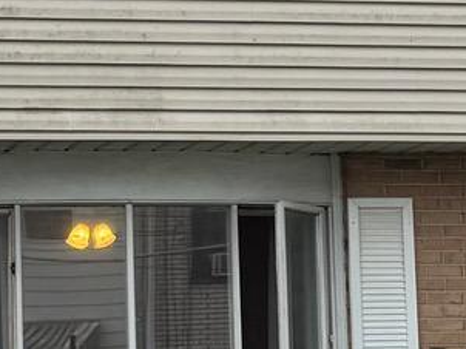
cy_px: 168
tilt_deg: +7.7
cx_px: 137
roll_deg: +1.6
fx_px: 2193
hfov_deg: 12.1
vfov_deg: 9.1
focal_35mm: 163
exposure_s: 1/805
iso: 80
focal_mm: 6.76
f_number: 1.78
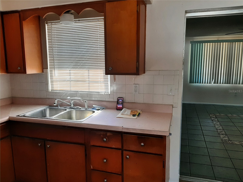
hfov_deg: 67.3
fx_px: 183
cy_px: 91
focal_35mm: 26
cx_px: 122
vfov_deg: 53.1
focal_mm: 3.93
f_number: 1.7
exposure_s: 1/134
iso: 40
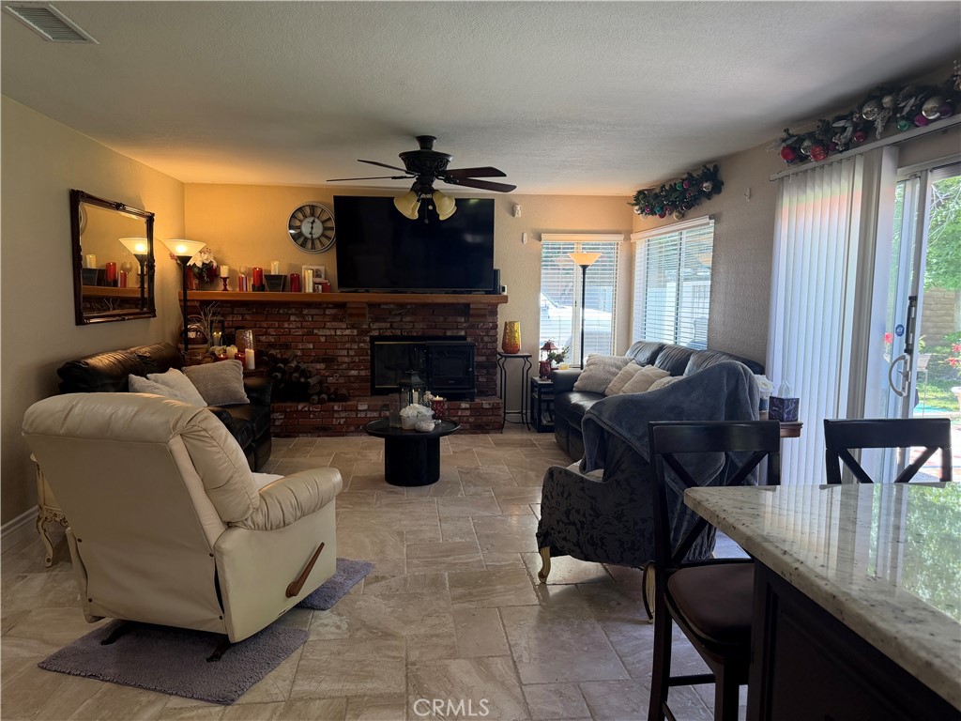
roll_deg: -0.6
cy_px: 360
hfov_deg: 71.6
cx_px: 480
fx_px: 666
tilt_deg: -6.7
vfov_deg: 56.8
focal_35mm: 24
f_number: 1.78
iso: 200
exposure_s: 1/169
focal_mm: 6.76
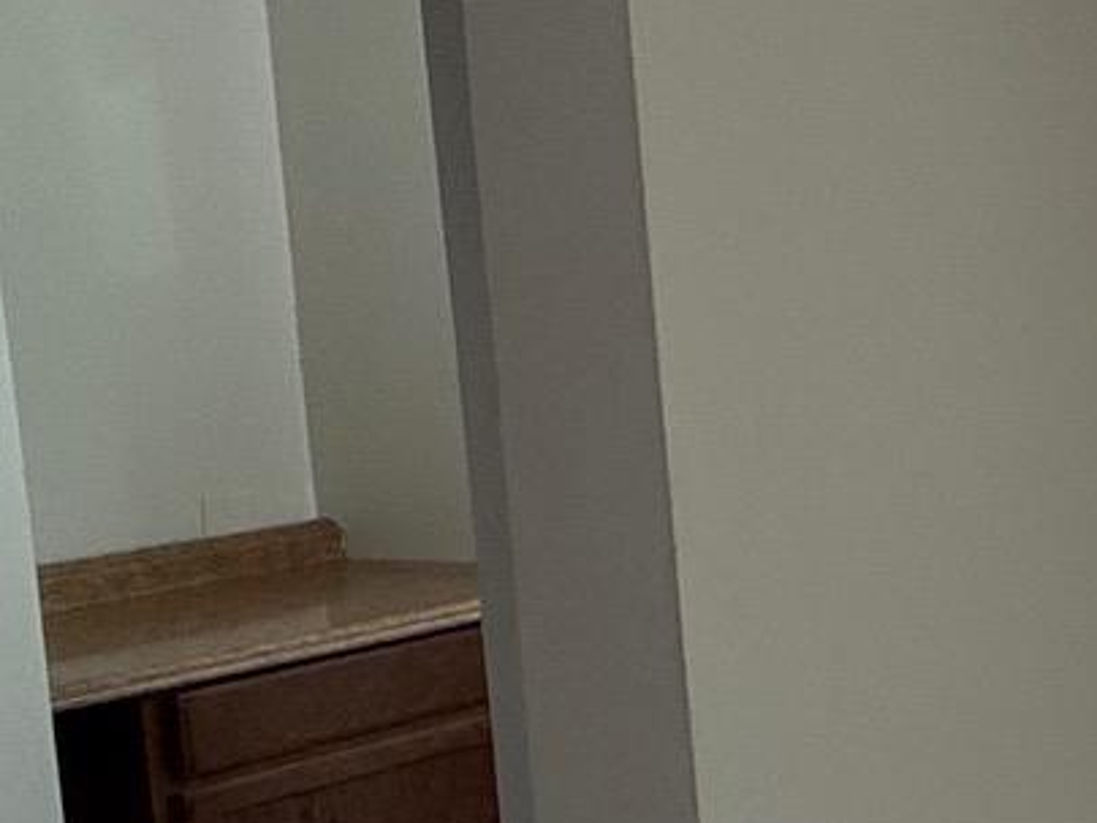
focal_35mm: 71
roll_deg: +0.6
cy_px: 340
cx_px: 2433
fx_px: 2250
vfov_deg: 20.7
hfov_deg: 16.5
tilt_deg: -5.5
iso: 64
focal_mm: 2.22
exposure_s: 1/214
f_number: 2.2
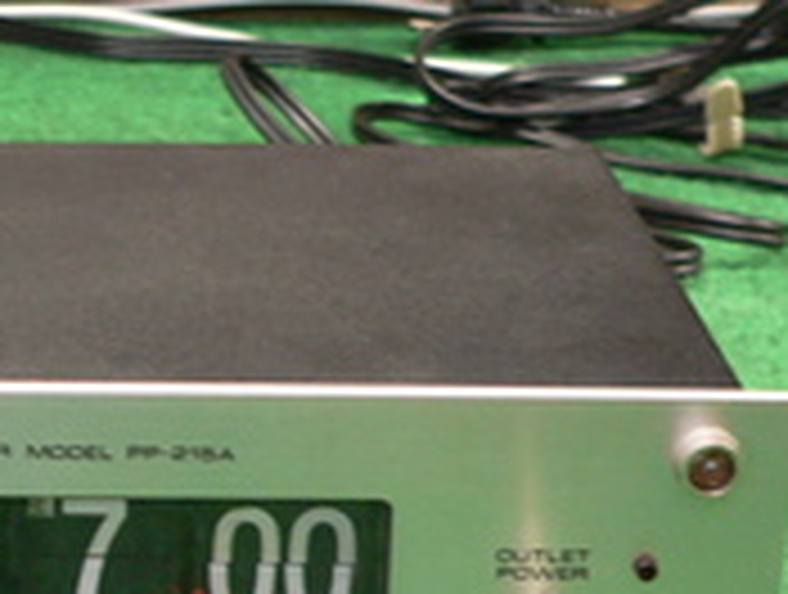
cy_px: 520
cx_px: 104
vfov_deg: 14.2
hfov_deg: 18.6
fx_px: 2372
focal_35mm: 104
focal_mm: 8
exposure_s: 1/10
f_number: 2.8
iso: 200
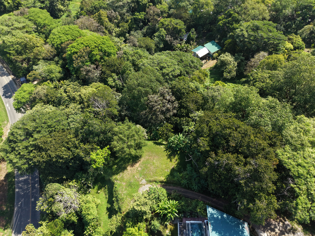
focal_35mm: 24
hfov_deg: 71.6
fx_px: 218
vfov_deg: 56.8
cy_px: 118
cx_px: 158
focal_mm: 8.67
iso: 140
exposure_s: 1/1250
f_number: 1.8
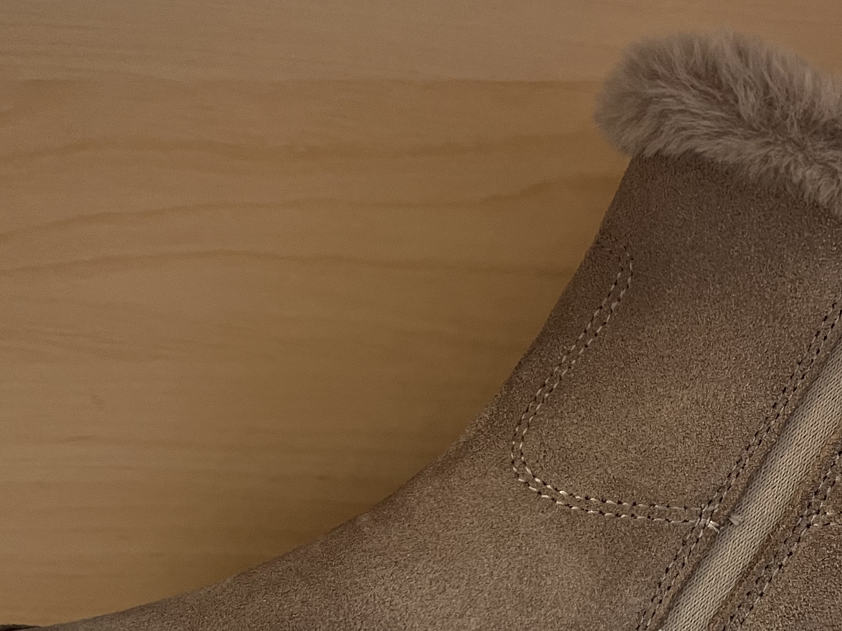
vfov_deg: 25.6
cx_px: 690
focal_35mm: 56
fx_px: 1362
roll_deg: +0.1
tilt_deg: -10.0
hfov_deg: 33.2
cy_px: 516
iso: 160
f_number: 1.5
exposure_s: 1/50
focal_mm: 5.7
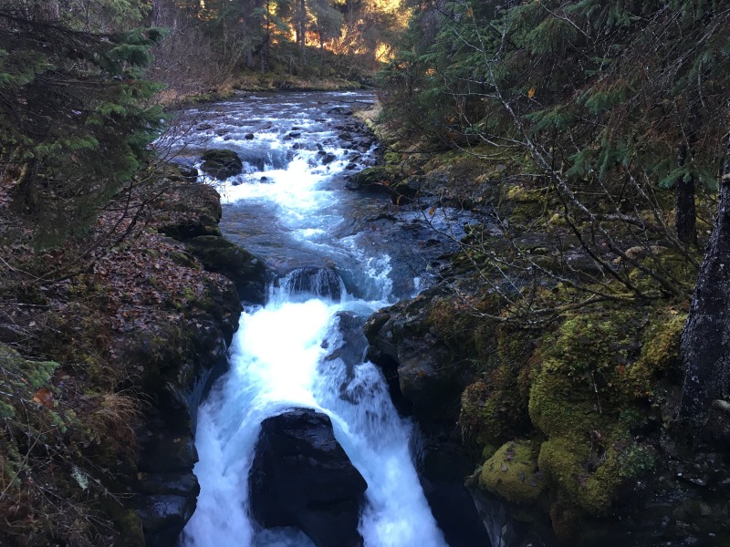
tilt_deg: -19.8
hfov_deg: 61.7
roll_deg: +0.9
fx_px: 612
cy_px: 274
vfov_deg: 48.2
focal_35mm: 29
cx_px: 365
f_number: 2.2
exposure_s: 1/30
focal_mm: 4.15
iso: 64
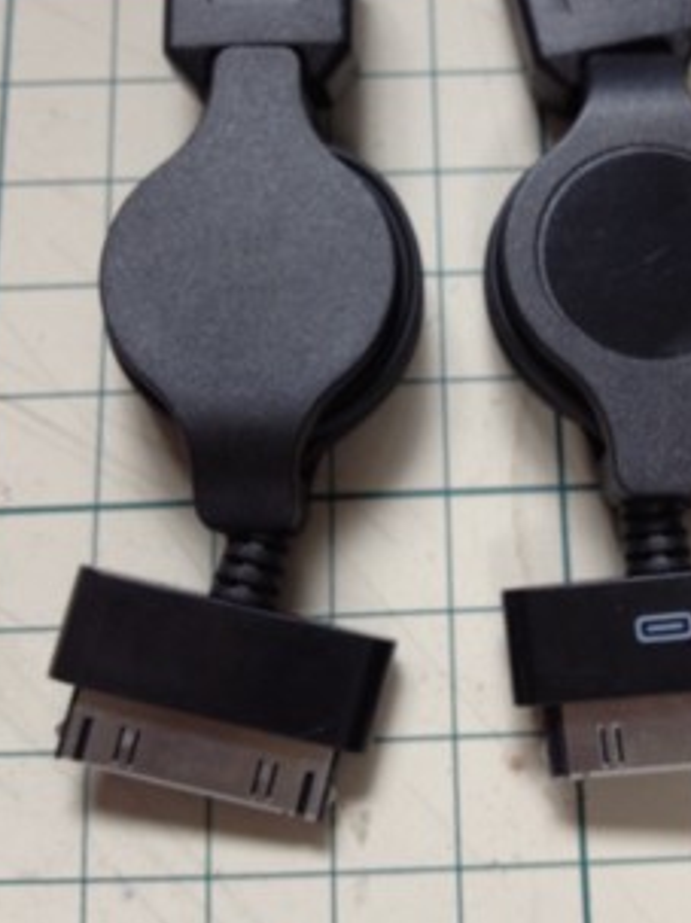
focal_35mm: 52
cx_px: 490
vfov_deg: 36.5
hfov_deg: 27.7
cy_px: 317
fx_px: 1385
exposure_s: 1/20
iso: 80
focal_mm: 4.28
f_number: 2.4
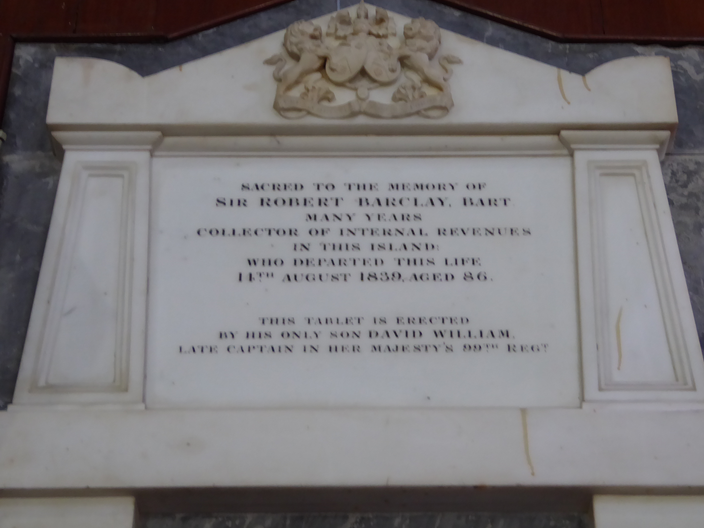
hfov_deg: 22.5
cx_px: 359
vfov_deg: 17.0
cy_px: 265
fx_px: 1769
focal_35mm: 87
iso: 400
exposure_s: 1/8
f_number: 4.7
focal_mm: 14.1
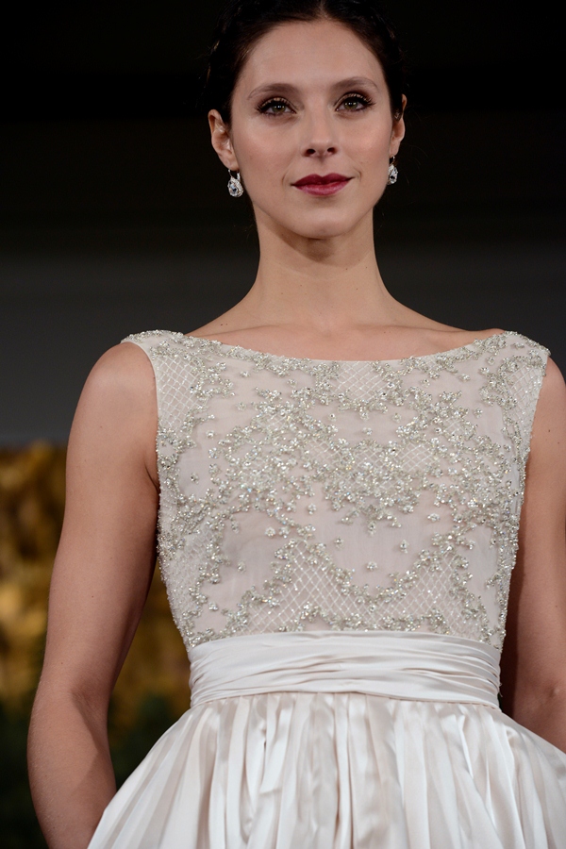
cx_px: 283
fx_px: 3773
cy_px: 424
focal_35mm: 160
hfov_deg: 8.6
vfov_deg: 12.8
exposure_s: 1/125
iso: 1000
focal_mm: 160
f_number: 5.6
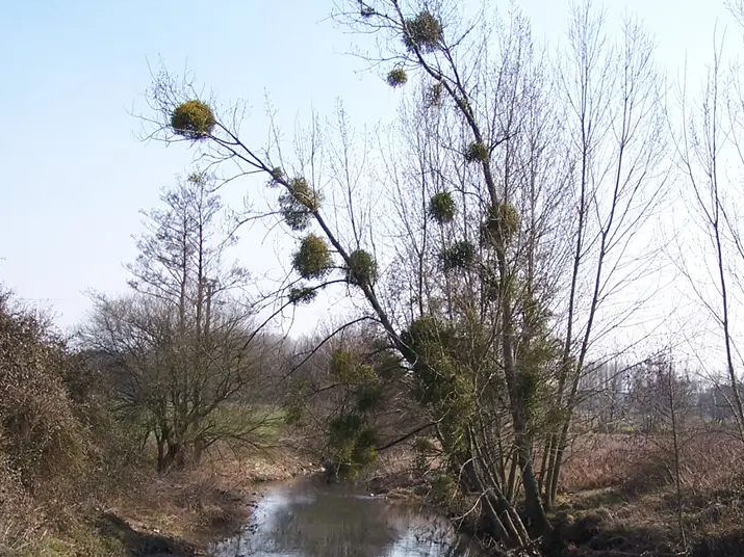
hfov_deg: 28.6
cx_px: 396
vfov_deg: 21.3
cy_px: 465
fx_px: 1461
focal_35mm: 68
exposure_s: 1/800
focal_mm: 6.3
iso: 80
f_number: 2.8
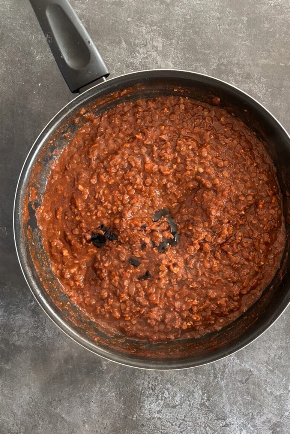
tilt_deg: -88.8
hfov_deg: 46.3
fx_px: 338
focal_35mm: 28
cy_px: 219
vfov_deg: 65.5
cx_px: 162
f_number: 1.6
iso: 640
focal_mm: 5.96
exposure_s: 1/40
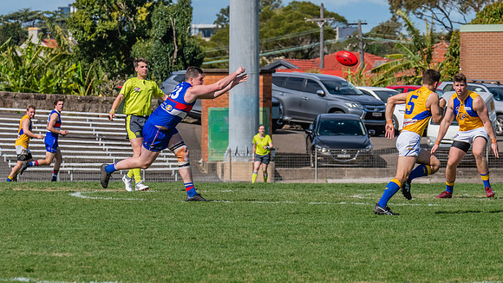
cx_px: 201
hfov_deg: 5.7
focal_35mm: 381
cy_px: 125
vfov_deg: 3.2
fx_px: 5082
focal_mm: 250
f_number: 10
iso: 800
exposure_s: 1/1600
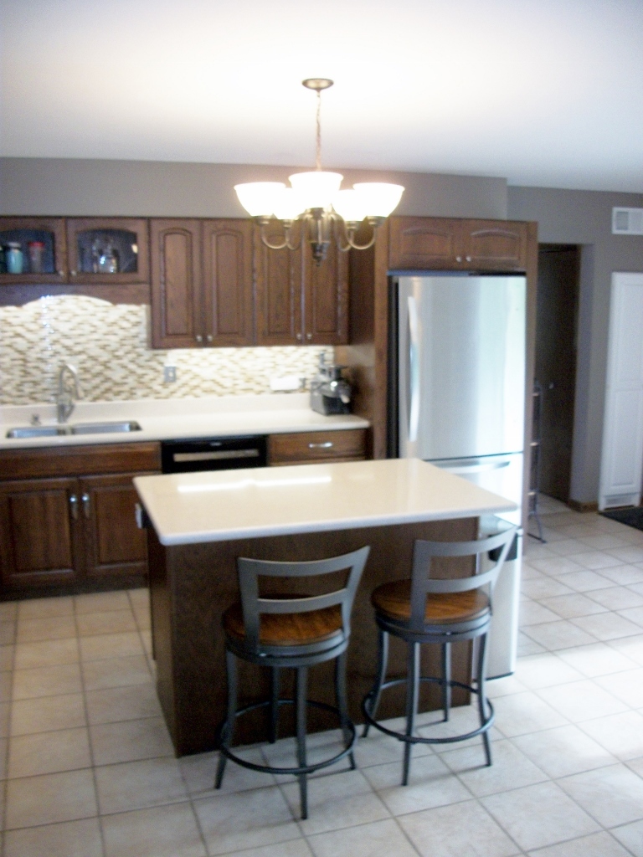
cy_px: 428
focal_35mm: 32
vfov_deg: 56.8
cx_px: 322
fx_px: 793
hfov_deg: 44.2
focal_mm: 5.7
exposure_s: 1/50
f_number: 2.9
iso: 160
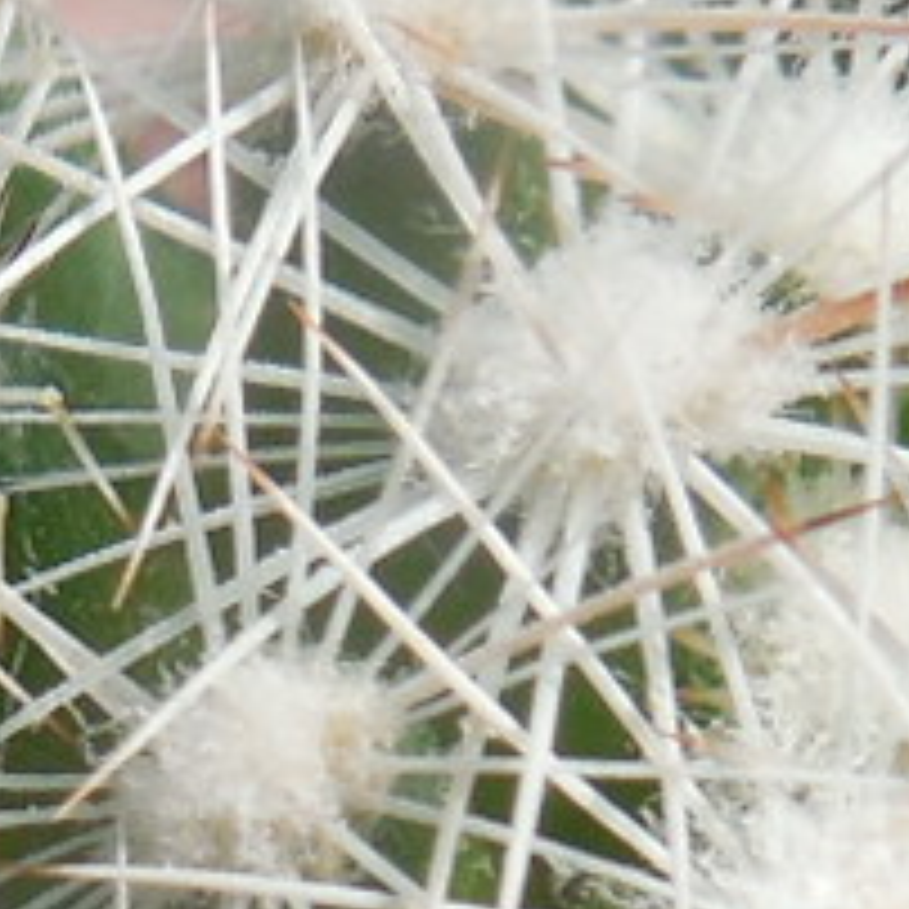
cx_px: -405
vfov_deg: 7.9
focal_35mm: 217
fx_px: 6447
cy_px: 1431
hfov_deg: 7.9
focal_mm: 5.6
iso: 125
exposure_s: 1/640
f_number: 3.6
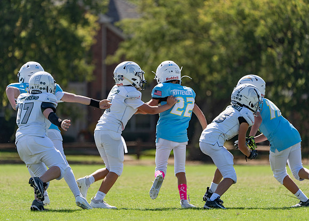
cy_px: 110
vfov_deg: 3.4
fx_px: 3677
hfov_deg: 4.8
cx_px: 154
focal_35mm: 419
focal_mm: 400
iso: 200
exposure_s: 1/1000
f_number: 5.6
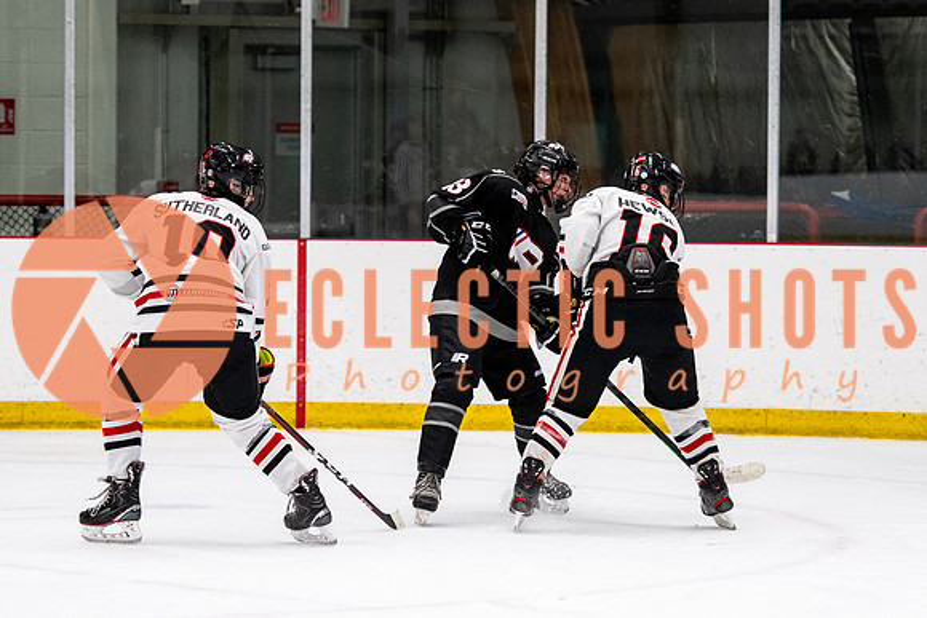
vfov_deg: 6.3
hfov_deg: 9.4
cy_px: 282
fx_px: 5619
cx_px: 516
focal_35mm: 218
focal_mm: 110
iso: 2000
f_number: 2.8
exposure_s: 1/640
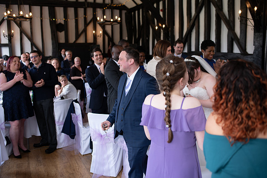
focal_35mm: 35
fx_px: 259
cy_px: 89
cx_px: 134
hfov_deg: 54.5
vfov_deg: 37.8
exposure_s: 1/100
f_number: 2.5
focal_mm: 35
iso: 320
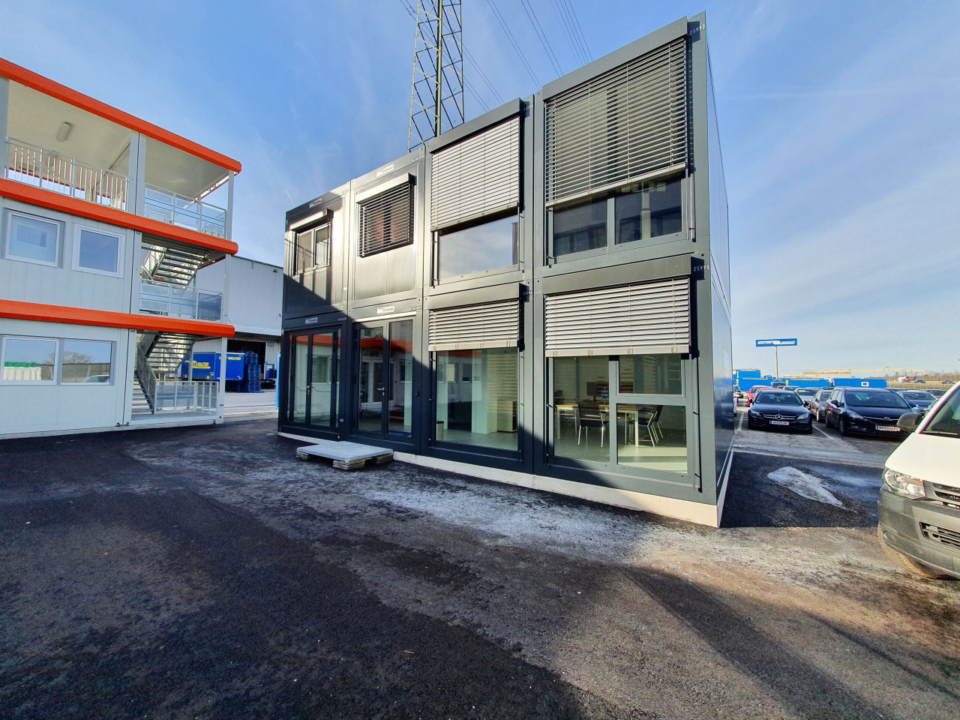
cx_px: 480
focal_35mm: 13
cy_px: 360
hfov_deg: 106.2
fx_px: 361
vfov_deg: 89.9
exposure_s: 1/564
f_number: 2.2
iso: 50
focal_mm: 1.8
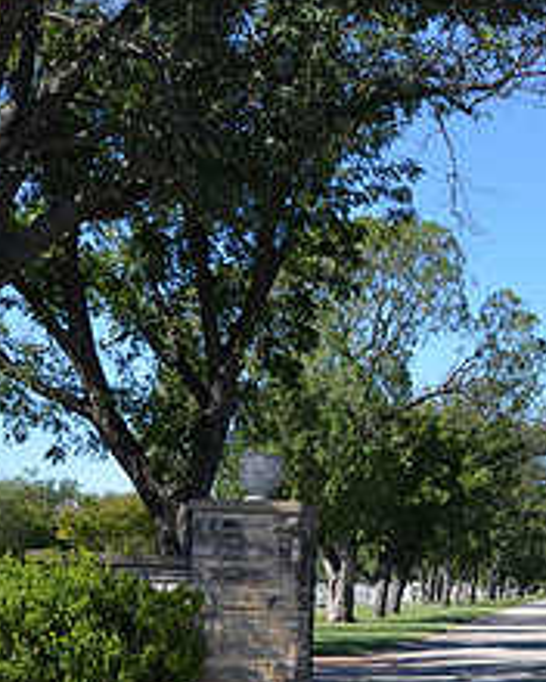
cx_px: 627
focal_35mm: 89
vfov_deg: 21.2
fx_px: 1798
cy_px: 555
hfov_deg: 16.6
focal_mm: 24
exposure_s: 1/250
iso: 140
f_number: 8
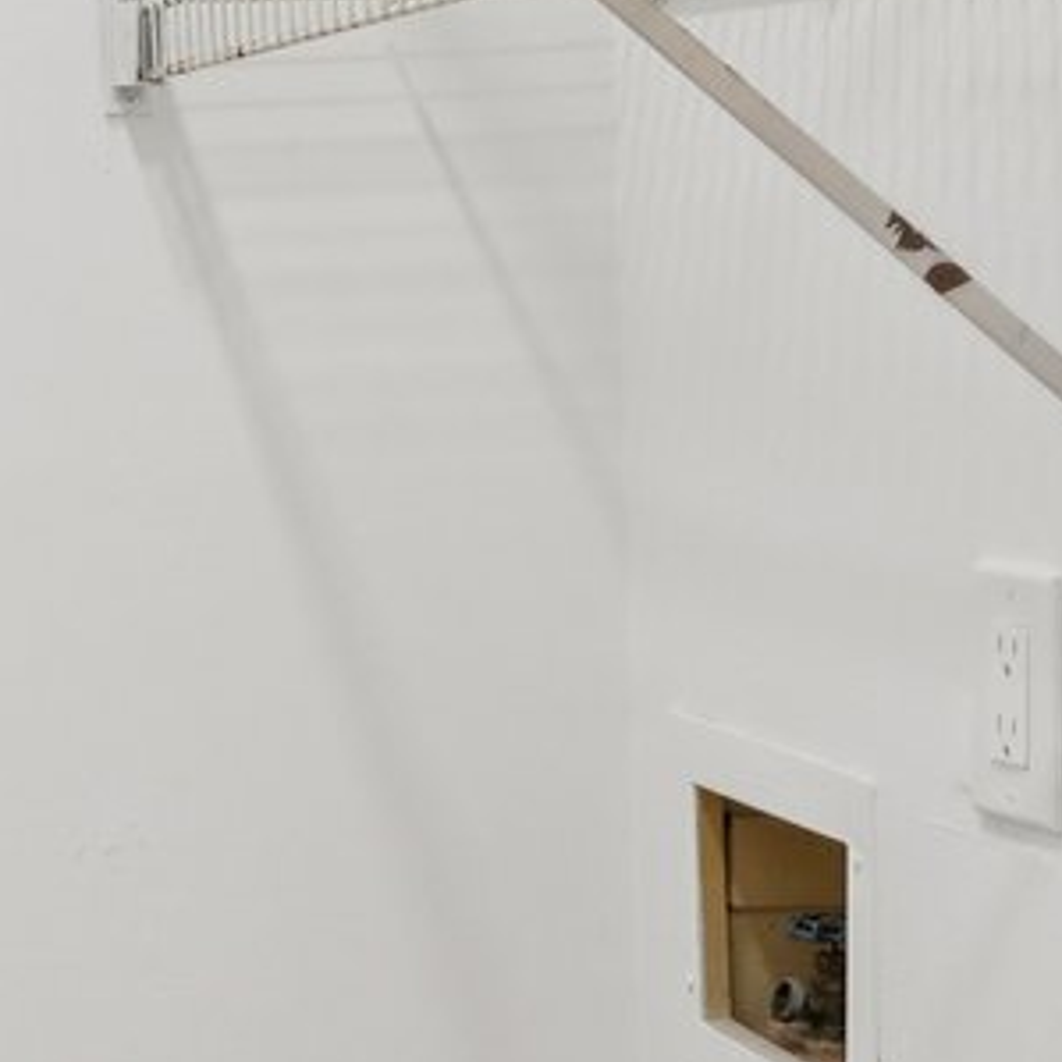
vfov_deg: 18.5
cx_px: -543
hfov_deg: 16.9
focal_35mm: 93
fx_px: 3228
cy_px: 240
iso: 400
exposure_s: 1/15
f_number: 8
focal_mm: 16
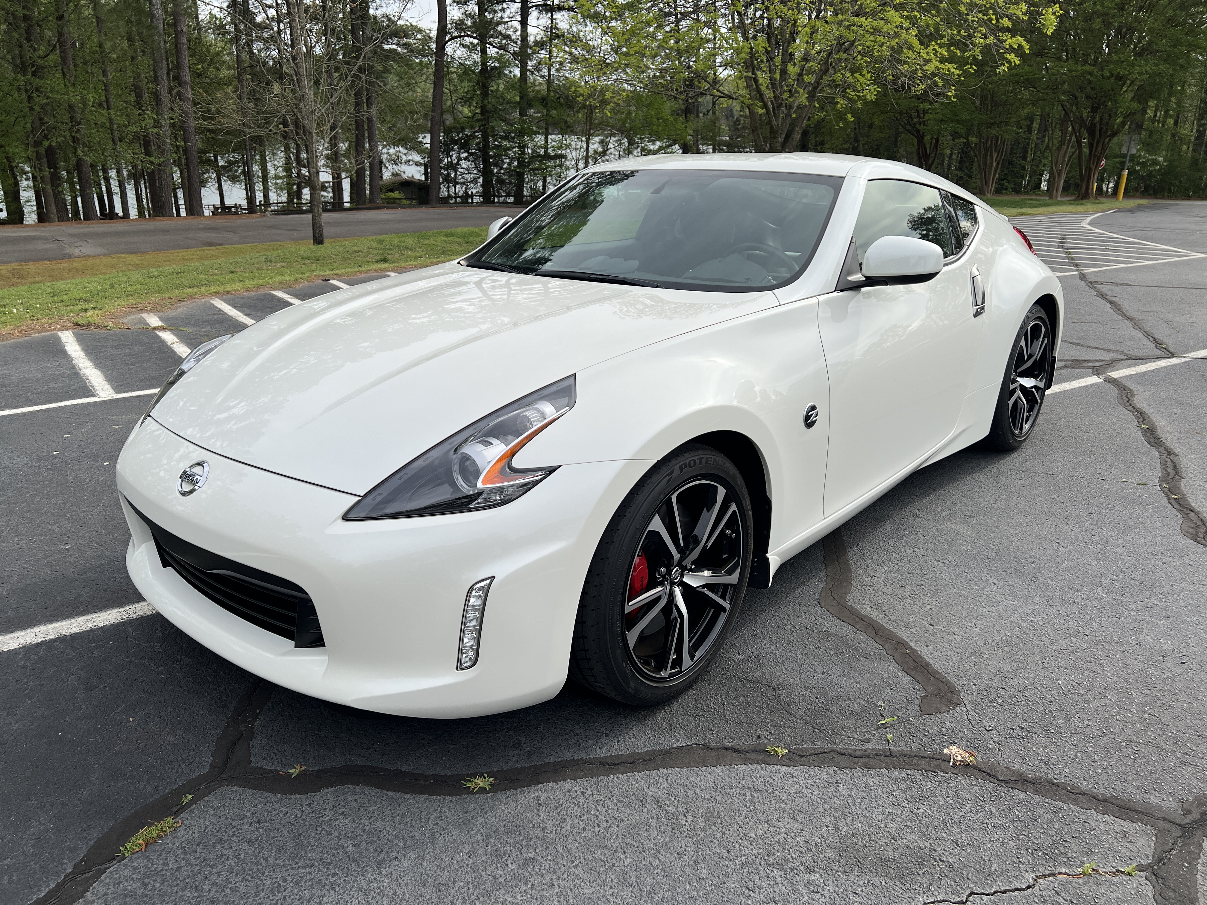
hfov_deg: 67.3
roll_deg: -1.1
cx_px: 604
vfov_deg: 53.1
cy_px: 452
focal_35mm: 26
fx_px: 907
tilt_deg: -19.8
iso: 50
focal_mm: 5.7
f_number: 1.5
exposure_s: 1/3257
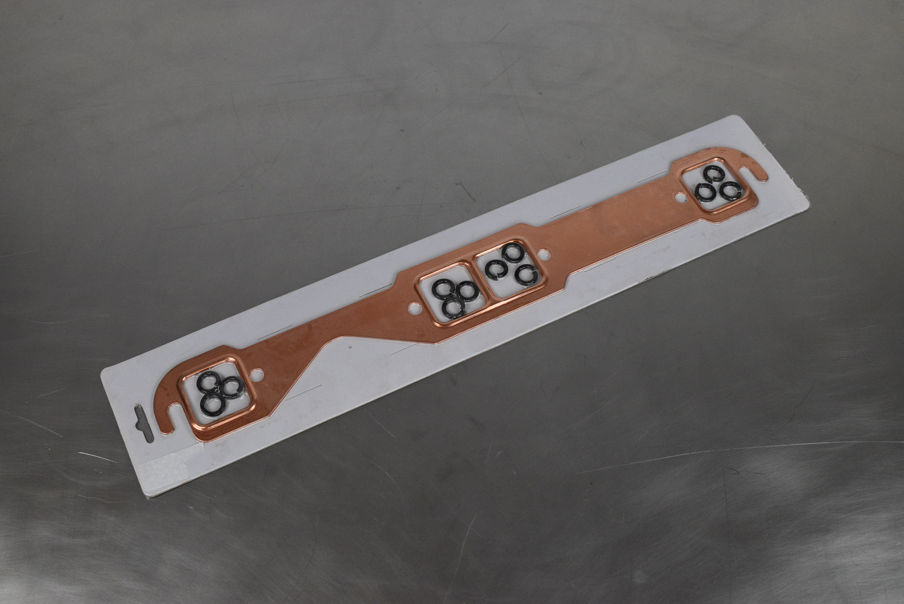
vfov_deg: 31.9
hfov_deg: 46.4
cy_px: 302
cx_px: 452
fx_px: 1055
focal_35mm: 42
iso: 1250
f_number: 8
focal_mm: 28
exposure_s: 1/250
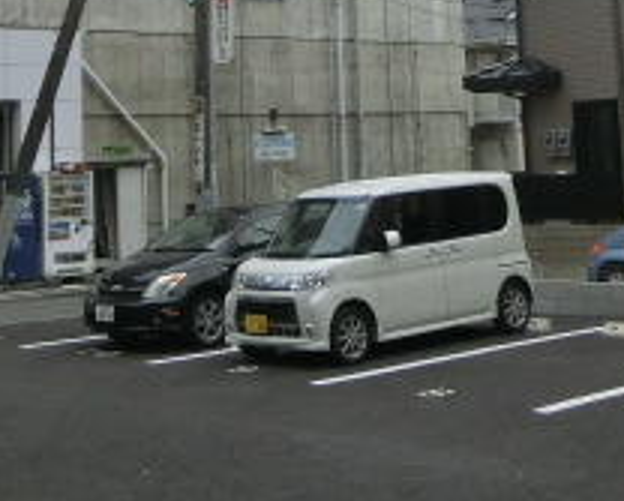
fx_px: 1387
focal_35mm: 75
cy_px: -93
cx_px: 330
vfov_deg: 19.3
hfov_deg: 25.4
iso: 160
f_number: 3.5
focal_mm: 4.5
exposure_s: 1/1000
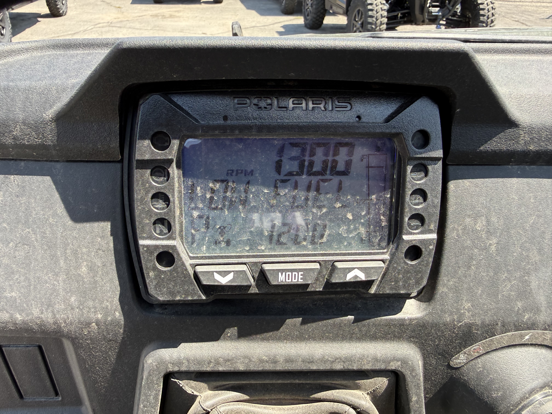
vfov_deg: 56.8
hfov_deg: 71.6
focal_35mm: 24
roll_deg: -2.1
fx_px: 383
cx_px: 276
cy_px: 207
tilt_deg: -32.1
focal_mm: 2.22
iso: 64
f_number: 2.2
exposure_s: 1/224
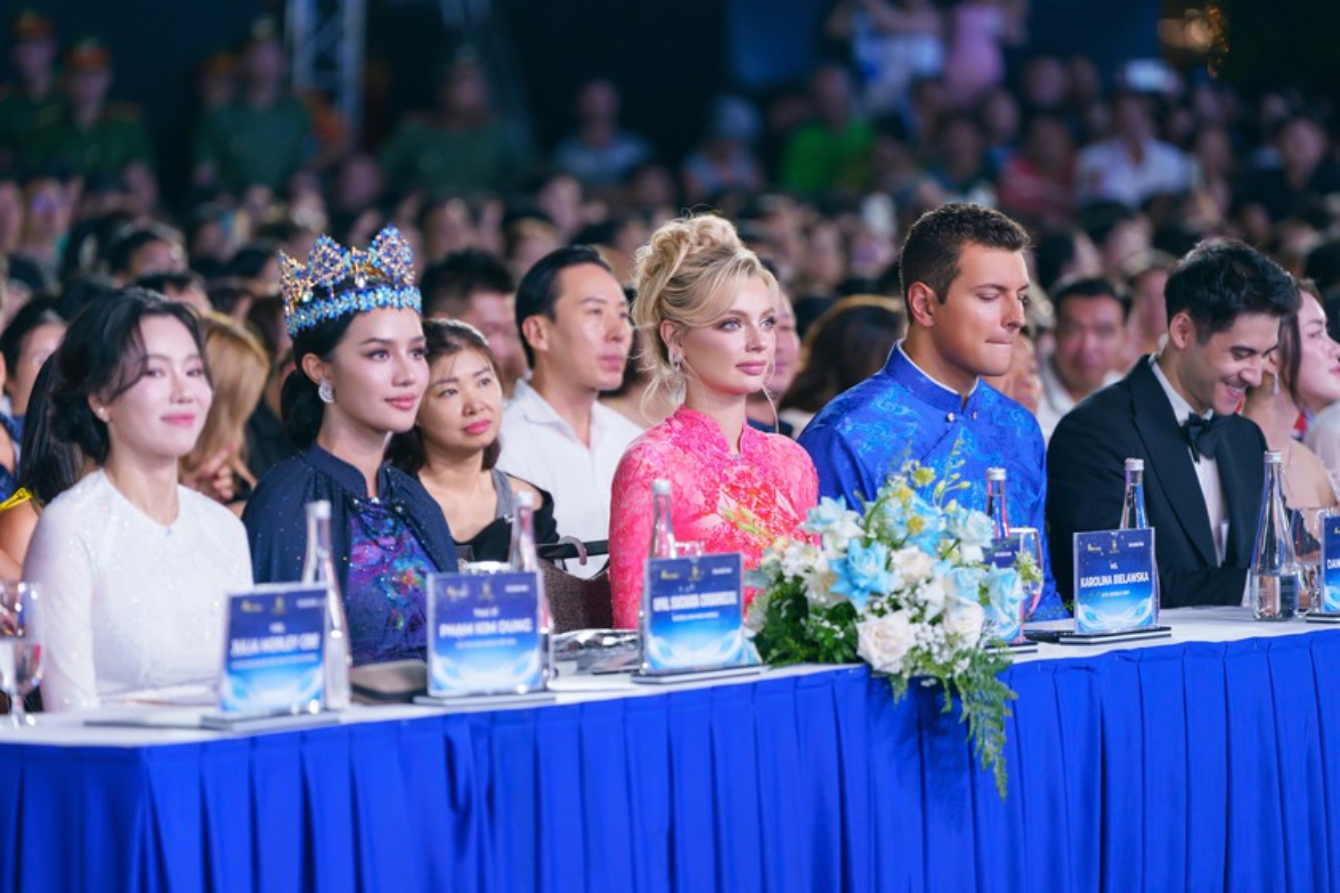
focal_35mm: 200
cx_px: 670
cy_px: 446
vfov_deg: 6.9
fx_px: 7444
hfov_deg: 10.3
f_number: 3.2
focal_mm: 200
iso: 1000
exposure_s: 1/200
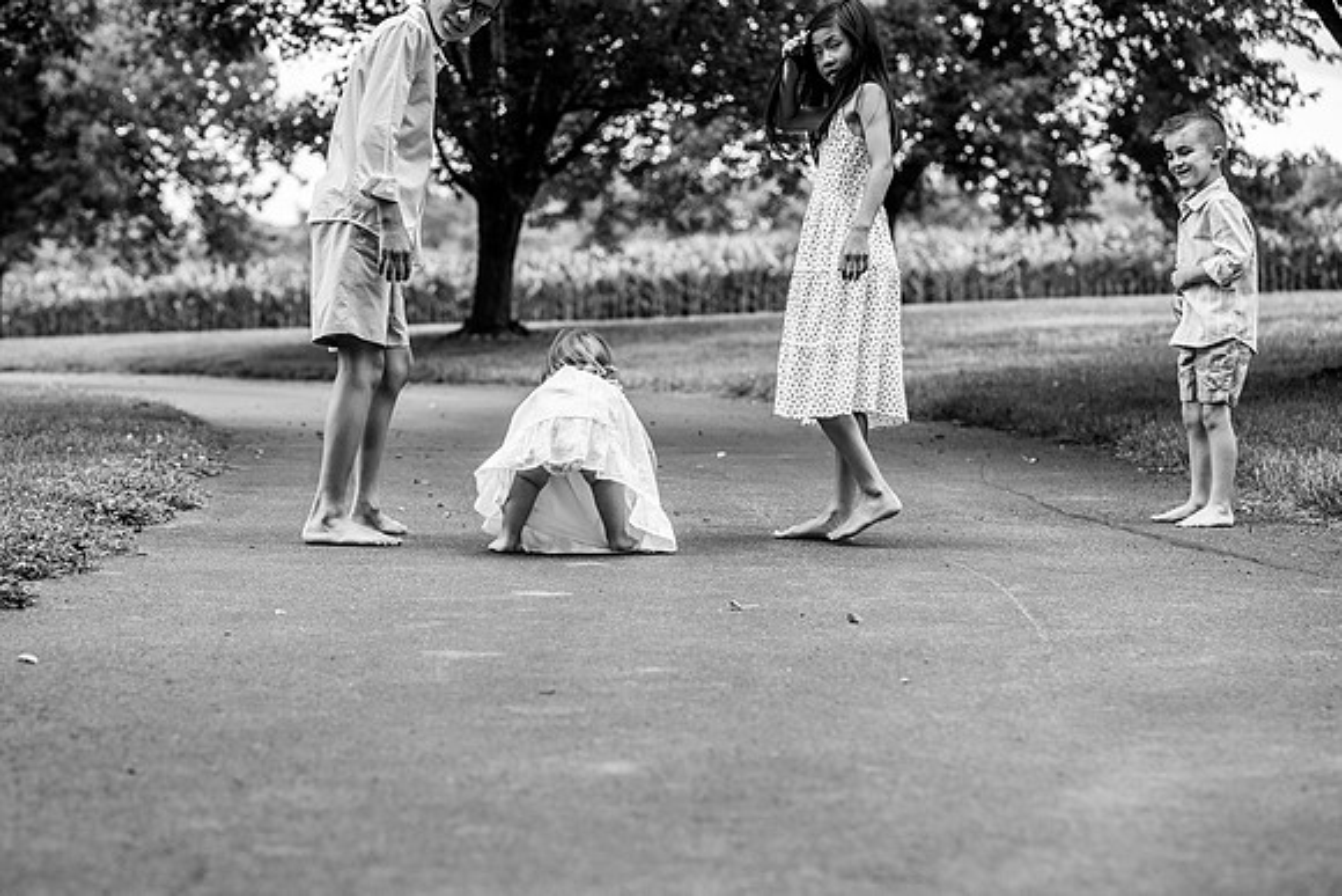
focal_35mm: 102
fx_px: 3810
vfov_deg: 13.4
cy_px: 524
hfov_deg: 20.0
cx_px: 566
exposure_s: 1/500
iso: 500
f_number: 3.5
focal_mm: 85
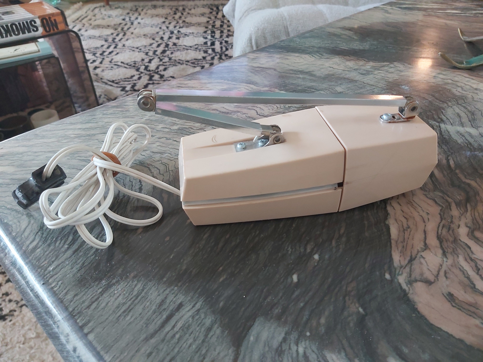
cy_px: 181
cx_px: 242
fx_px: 363
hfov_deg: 67.3
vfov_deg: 53.1
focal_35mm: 26
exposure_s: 1/33
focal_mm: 3.92
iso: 200
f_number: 1.7
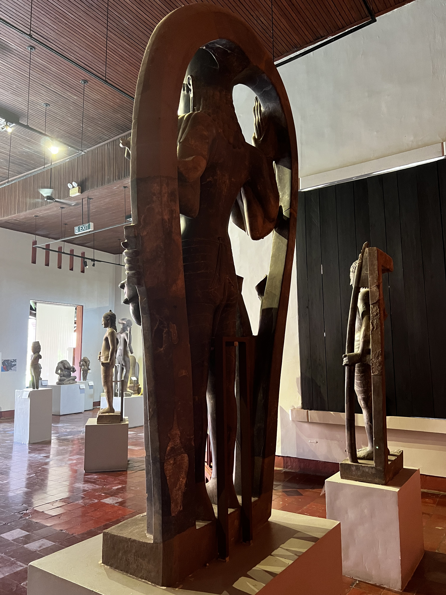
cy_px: 298
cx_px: 223
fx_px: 447
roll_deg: +0.8
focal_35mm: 26
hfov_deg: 53.1
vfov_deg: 67.3
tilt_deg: +8.0
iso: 500
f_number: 1.5
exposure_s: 1/58
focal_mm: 5.7
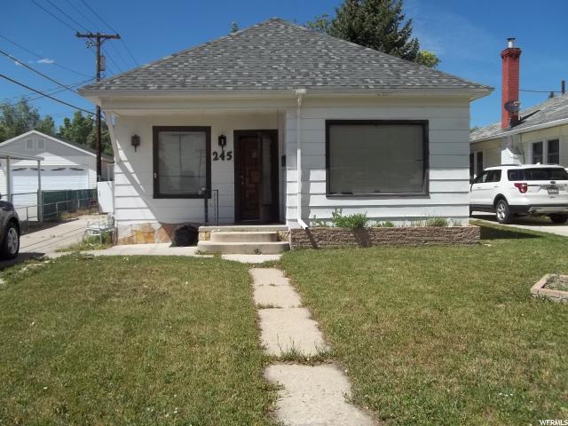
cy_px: 213
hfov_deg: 56.8
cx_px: 284
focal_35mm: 32
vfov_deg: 44.2
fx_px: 525
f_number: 8.8
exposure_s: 1/200
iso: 64
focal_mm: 5.7
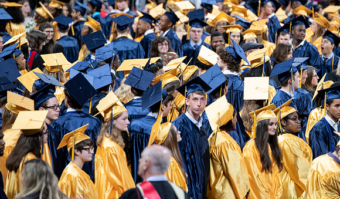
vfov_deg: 4.9
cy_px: 65
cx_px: 197
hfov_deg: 8.4
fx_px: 2312
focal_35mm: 254
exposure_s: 1/100
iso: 1000
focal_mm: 200
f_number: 3.5
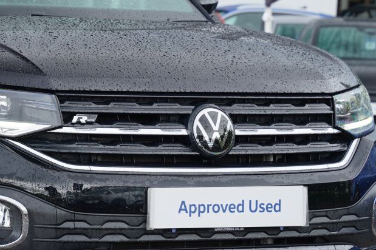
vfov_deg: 8.1
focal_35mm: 170
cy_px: 106
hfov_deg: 11.9
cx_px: -12
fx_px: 1775
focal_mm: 65.8
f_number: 5.6
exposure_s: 1/60
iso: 100
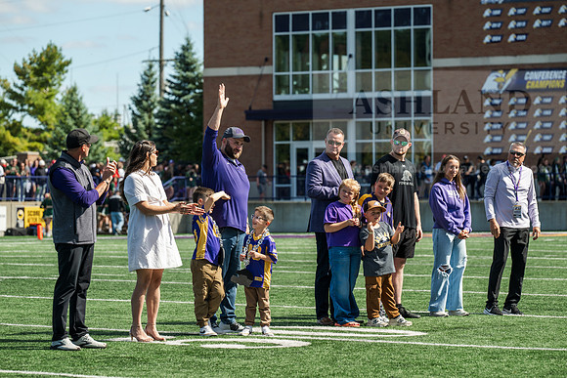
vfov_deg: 8.6
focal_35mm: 160
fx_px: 2520
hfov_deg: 12.8
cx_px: 284
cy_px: 189
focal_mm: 160
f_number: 5
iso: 80
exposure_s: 1/320
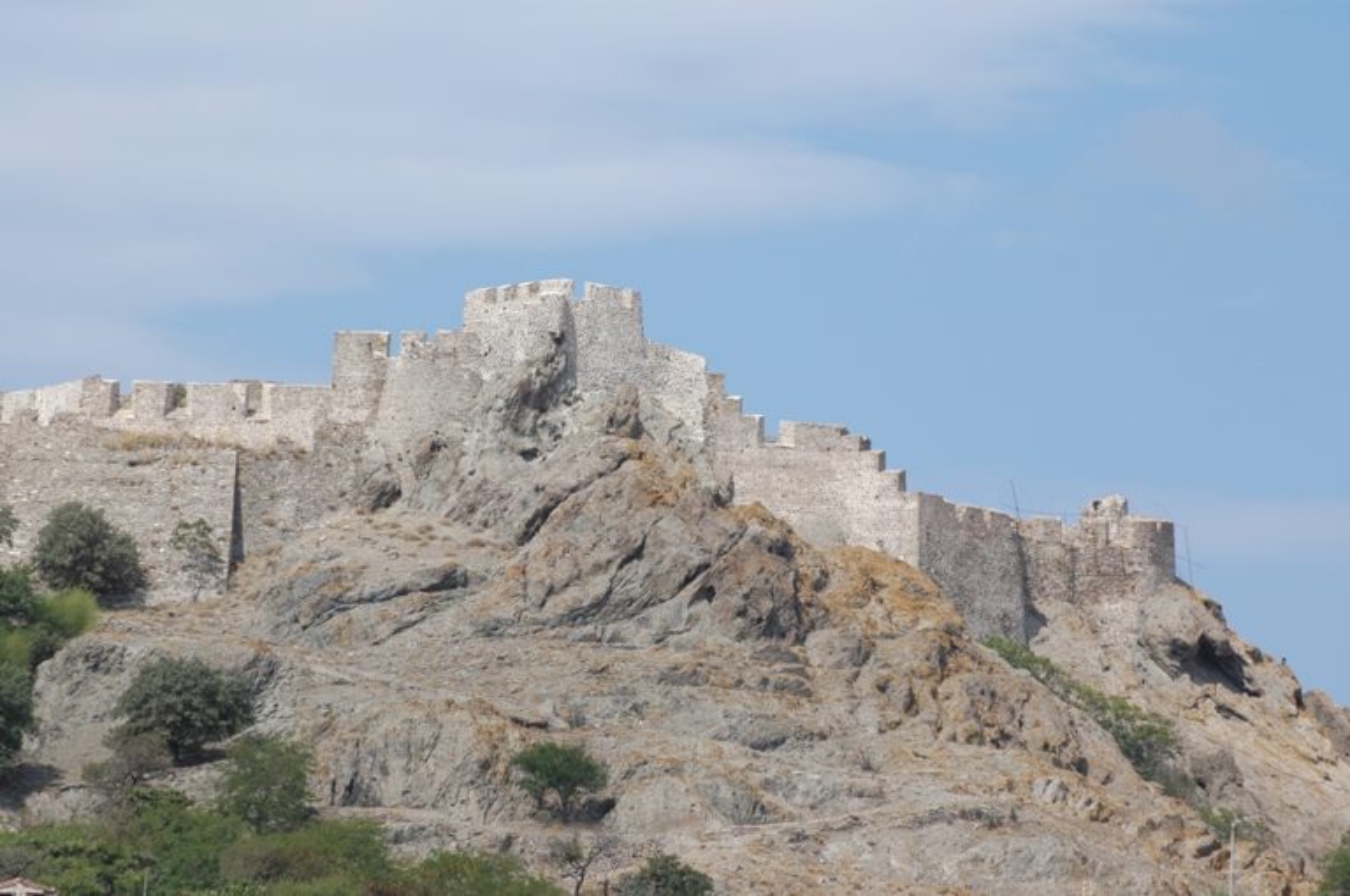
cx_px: 675
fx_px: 6292
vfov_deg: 8.1
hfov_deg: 12.2
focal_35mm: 168
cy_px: 448
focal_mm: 112
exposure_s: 1/800
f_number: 7.1
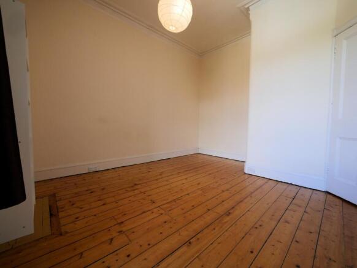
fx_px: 144
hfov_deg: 102.0
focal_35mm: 14
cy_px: 134
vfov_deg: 85.7
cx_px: 178
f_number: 4
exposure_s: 1/60
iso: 320
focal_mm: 7
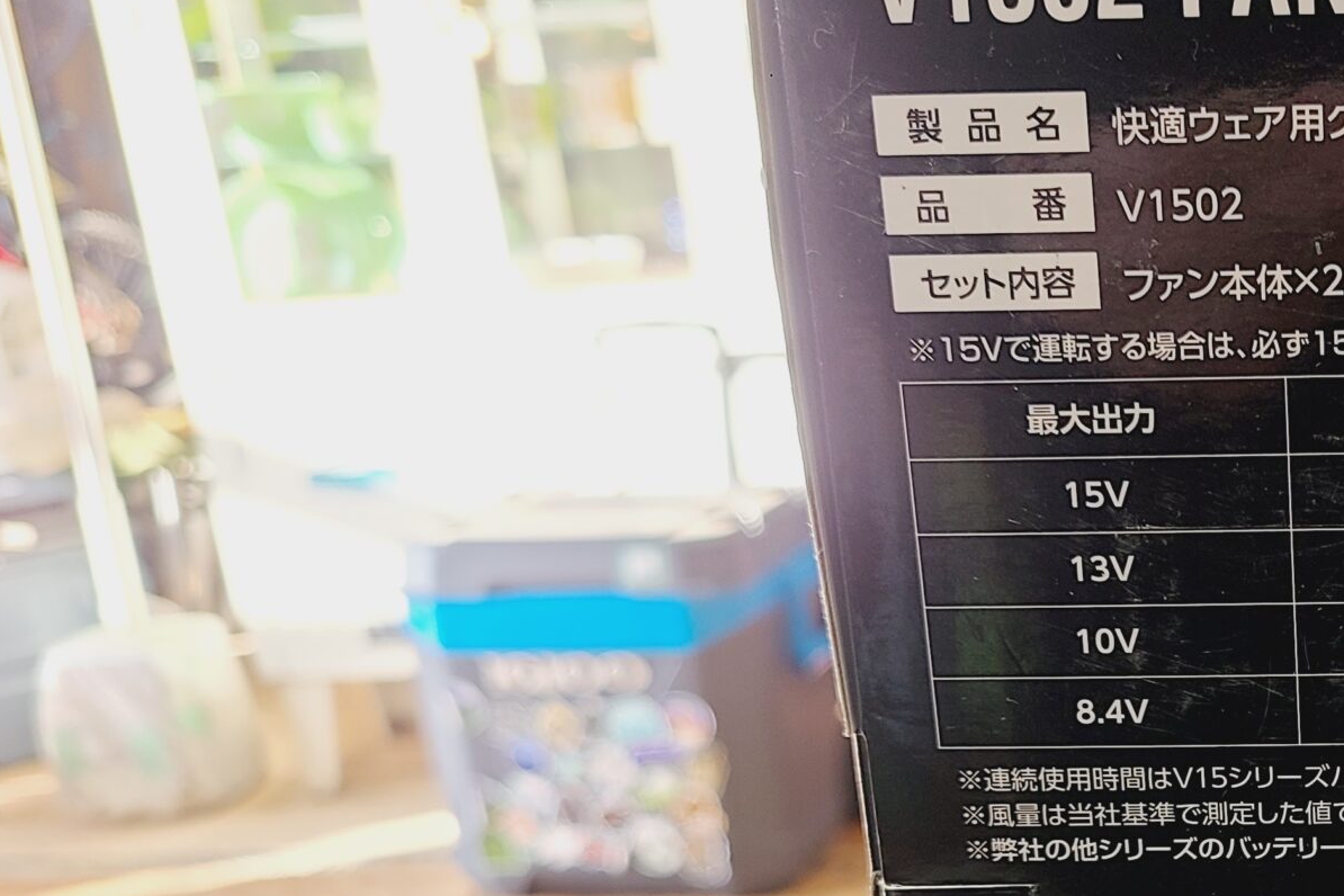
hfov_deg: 31.4
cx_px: 1401
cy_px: 836
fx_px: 2165
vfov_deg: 22.7
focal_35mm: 58
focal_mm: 5.4
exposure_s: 1/50
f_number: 1.8
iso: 64
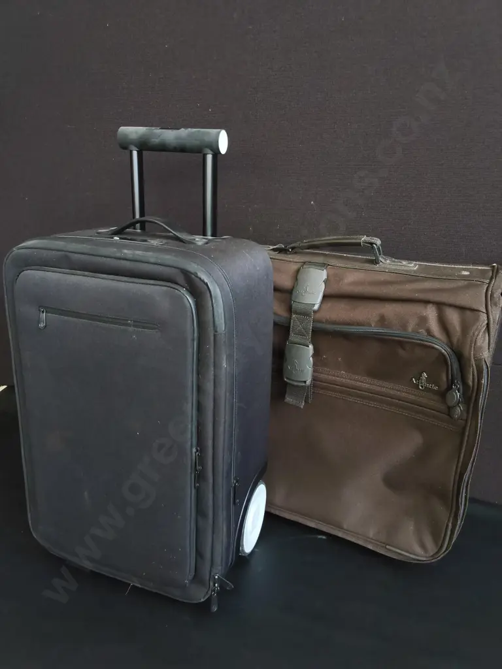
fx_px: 522
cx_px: 251
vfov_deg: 65.3
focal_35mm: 27
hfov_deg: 51.4
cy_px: 334
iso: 320
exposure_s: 1/120
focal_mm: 2.87
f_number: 2
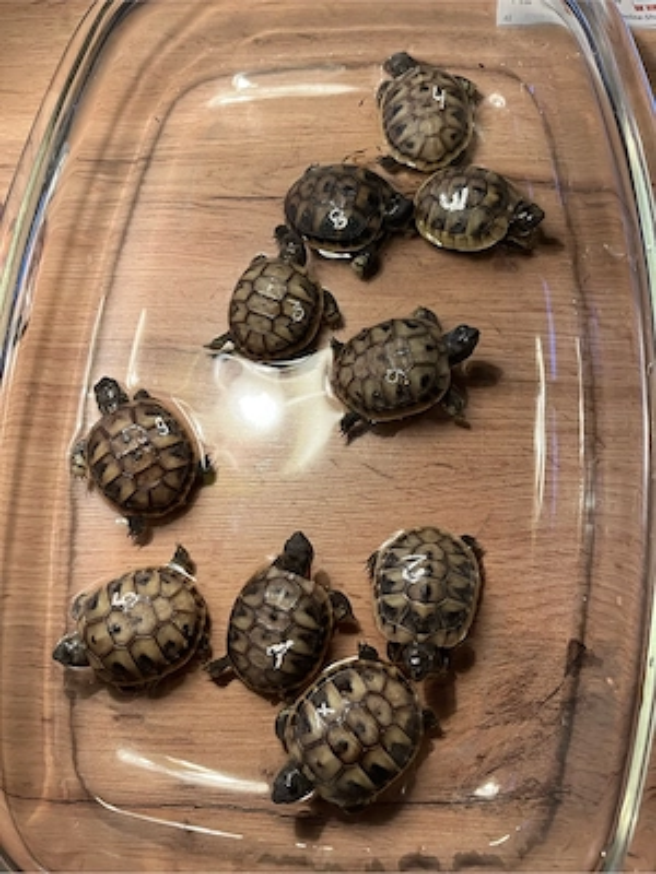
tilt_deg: -74.1
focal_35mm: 26
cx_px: 328
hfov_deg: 53.1
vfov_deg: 67.3
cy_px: 437
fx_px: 657
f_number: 1.6
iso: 160
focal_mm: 5.1
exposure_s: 1/60
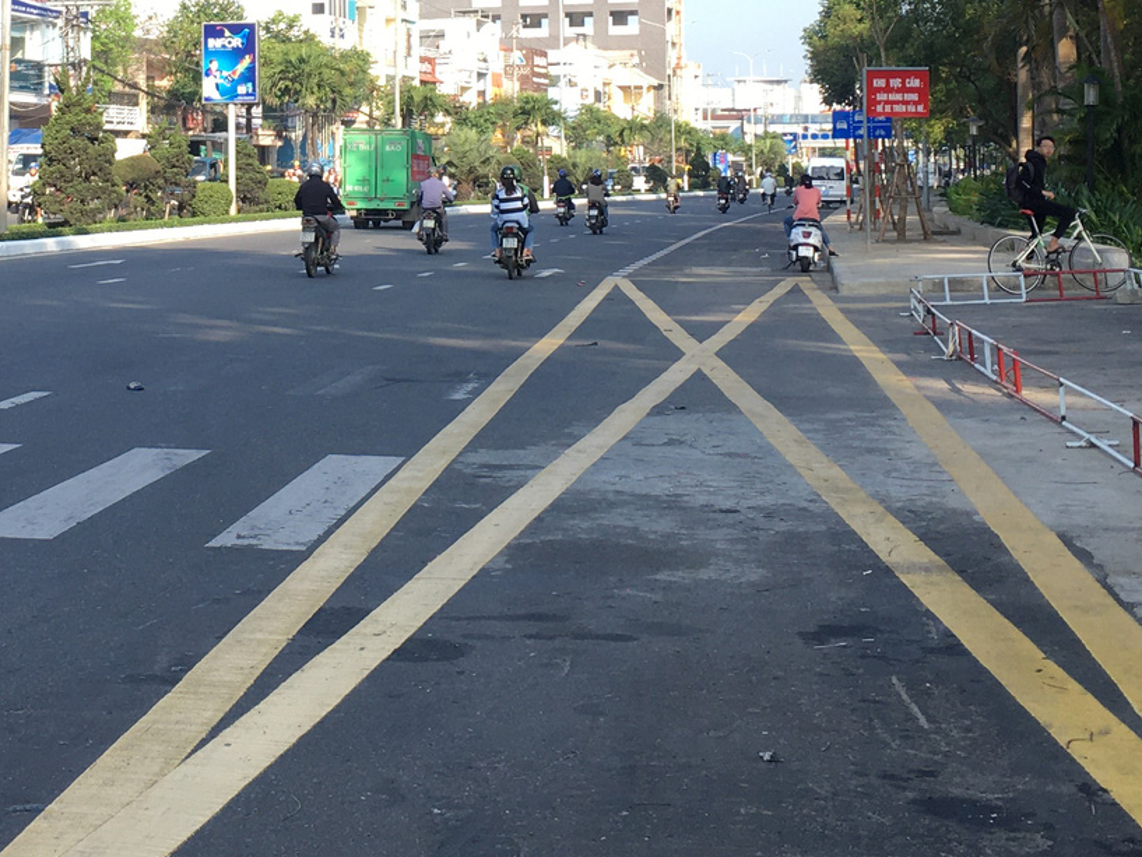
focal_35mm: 71
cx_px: 245
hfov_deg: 26.9
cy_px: 87
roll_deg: -0.2
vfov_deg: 20.3
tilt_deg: +3.5
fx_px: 2343
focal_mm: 4.15
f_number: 2.2
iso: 25
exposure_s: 1/386
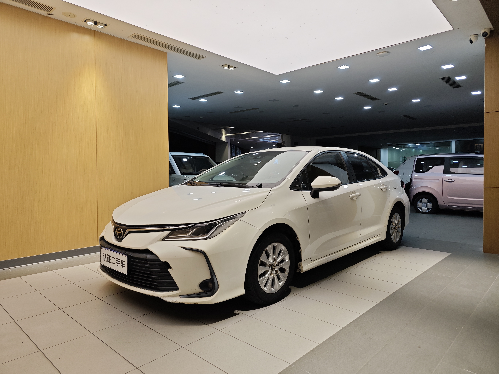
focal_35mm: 23
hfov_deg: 73.9
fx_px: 332
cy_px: 187
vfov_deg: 58.9
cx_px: 250
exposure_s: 1/116
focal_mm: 8.7
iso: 64
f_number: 1.9
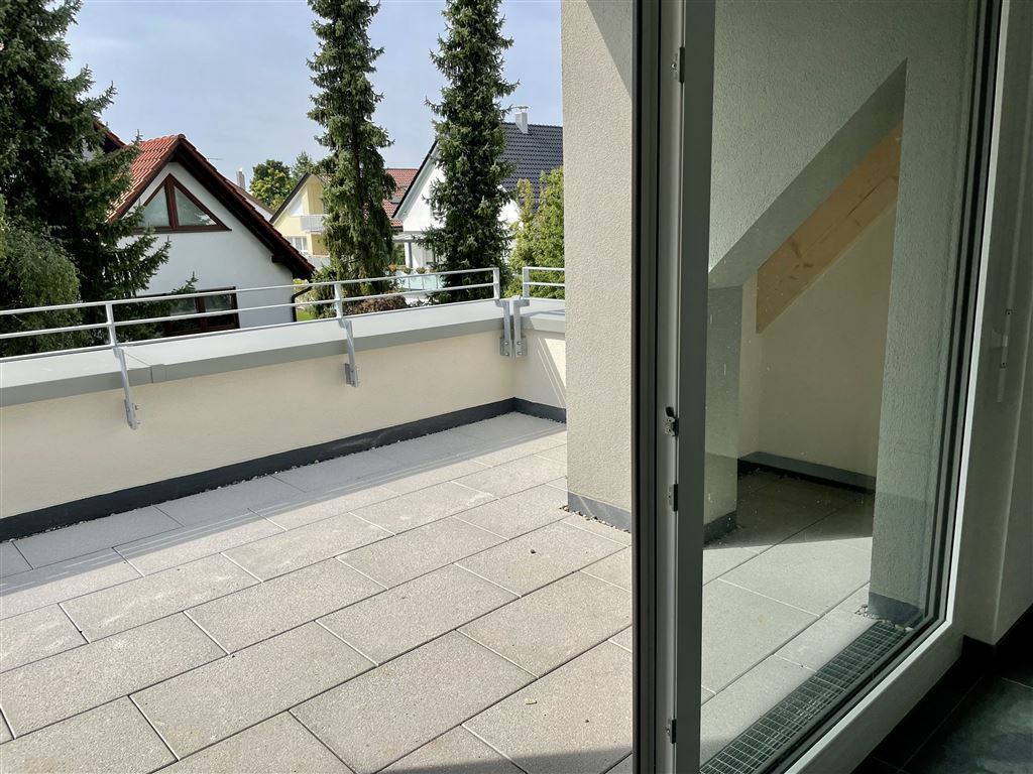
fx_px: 776
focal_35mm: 26
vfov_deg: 53.1
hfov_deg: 67.3
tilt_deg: -12.7
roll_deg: +1.9
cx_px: 516
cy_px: 387
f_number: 1.6
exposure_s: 1/3040
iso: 32
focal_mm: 4.2
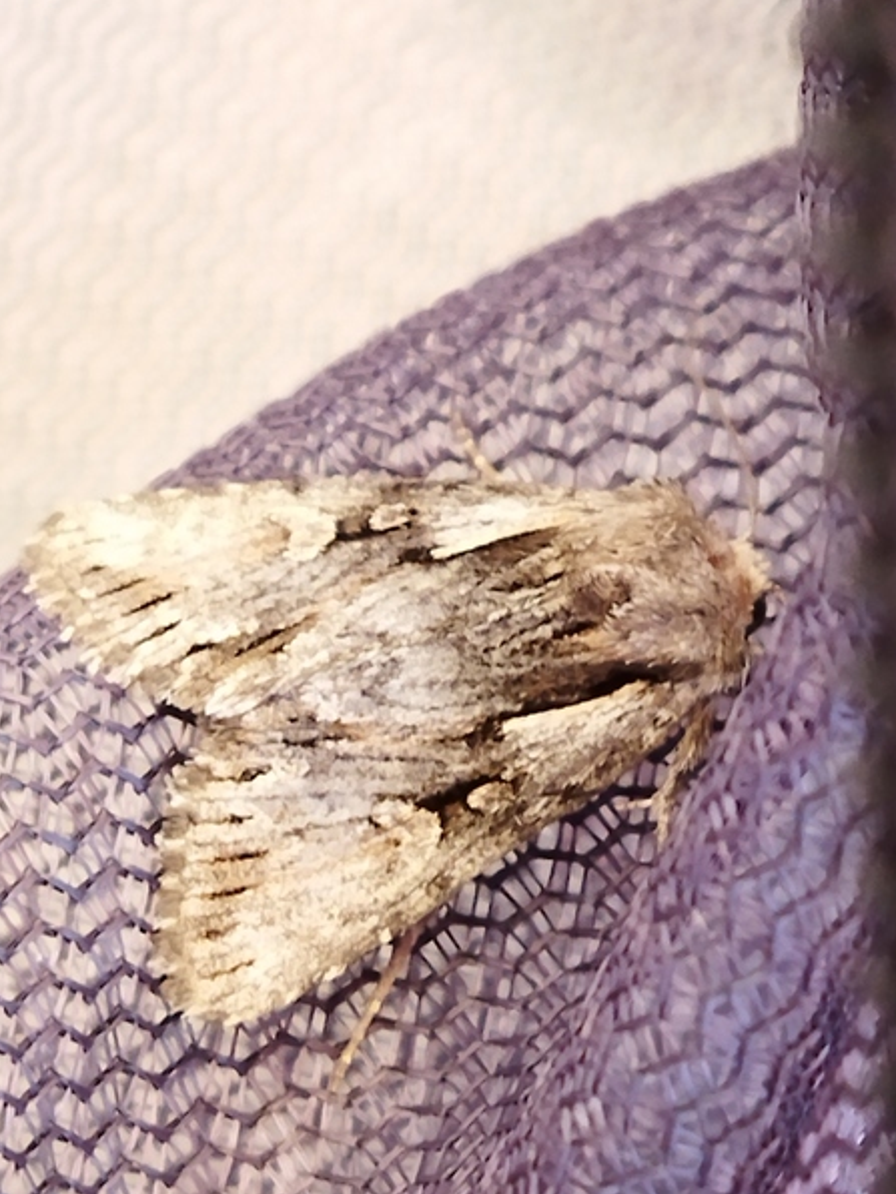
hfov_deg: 48.2
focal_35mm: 29
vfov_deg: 61.7
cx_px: 433
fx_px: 1001
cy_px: 585
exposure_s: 1/50
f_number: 1.79
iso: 294
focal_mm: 4.71
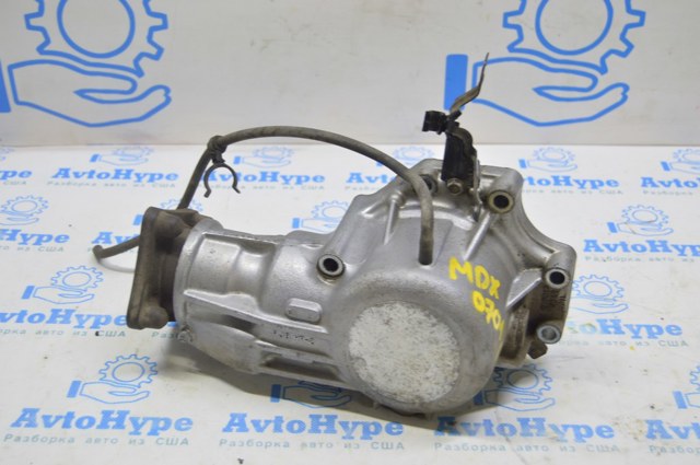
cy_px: 232
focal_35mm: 52
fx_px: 1020
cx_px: 350
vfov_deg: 25.7
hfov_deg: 37.9
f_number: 5.6
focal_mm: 35
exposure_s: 1/20
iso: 400
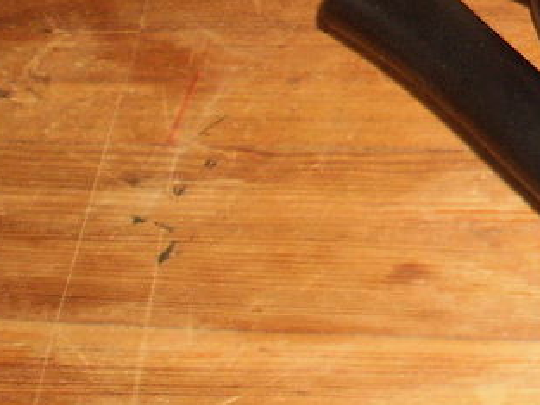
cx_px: 811
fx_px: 1795
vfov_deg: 12.3
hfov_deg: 15.7
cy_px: -196
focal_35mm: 115
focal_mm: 6.3
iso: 125
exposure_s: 1/30
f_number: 3.1
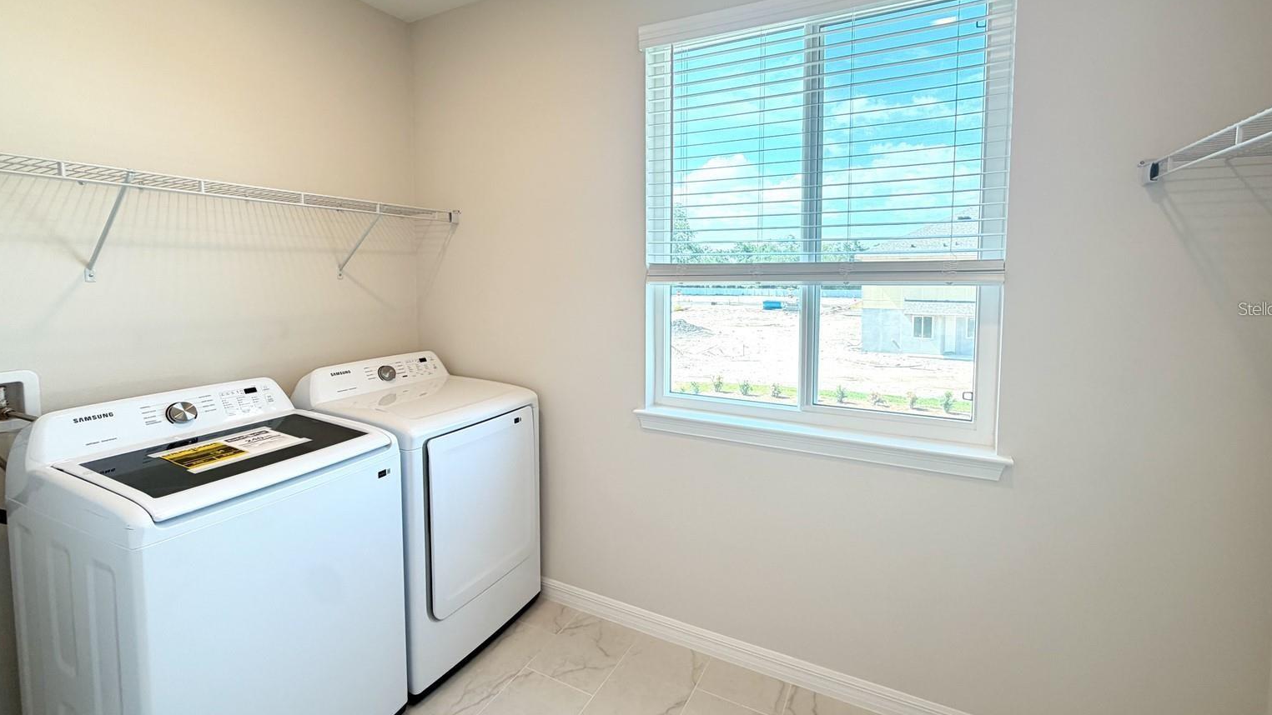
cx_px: 650
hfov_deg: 99.4
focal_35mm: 16
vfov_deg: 66.8
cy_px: 308
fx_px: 540
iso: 100
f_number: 2.2
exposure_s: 1/120
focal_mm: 2.22
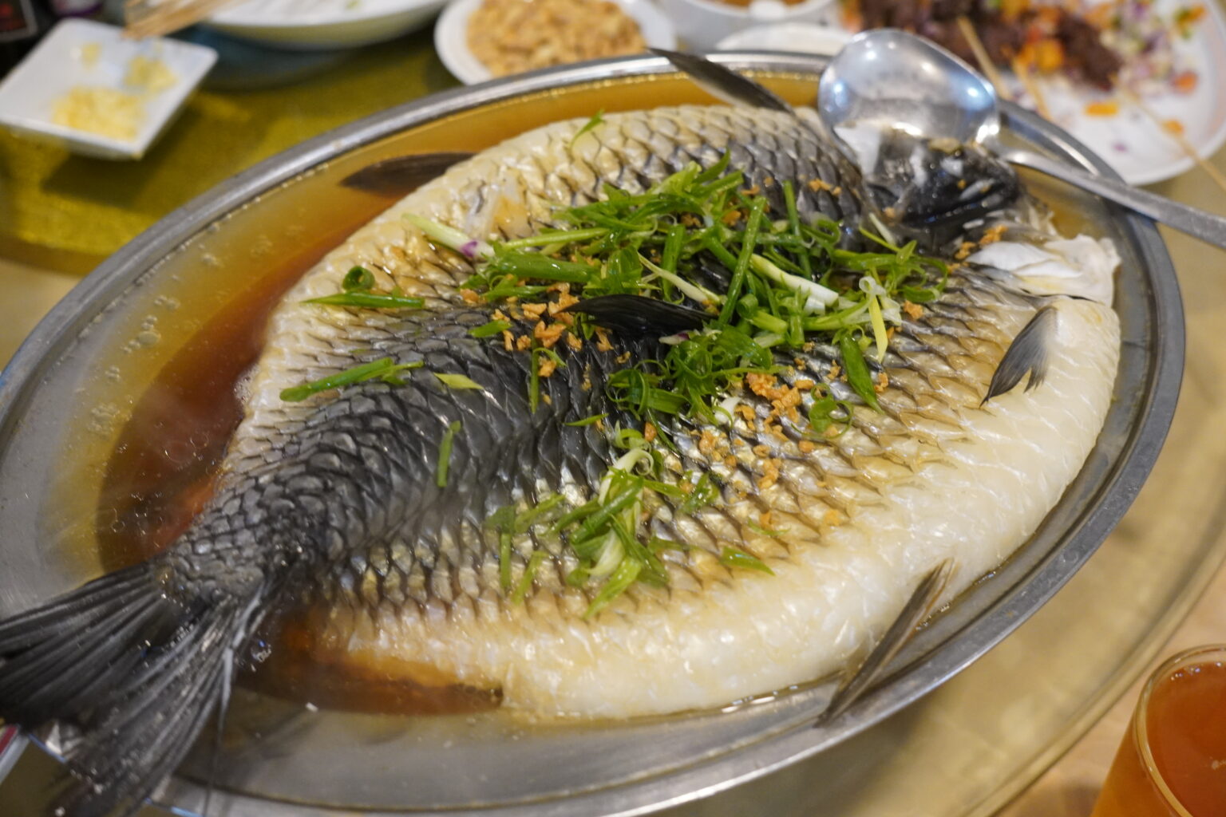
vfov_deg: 34.2
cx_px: 613
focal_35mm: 39
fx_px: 1328
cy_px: 408
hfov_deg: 49.6
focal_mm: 26
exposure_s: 1/100
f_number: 3.2
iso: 2000
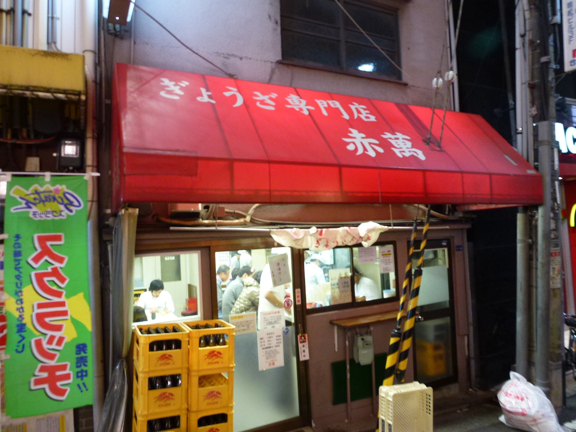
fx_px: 399
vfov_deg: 56.8
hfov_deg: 71.6
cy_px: 216
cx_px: 288
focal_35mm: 24
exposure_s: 1/6
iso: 200
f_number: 3.3
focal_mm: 4.3
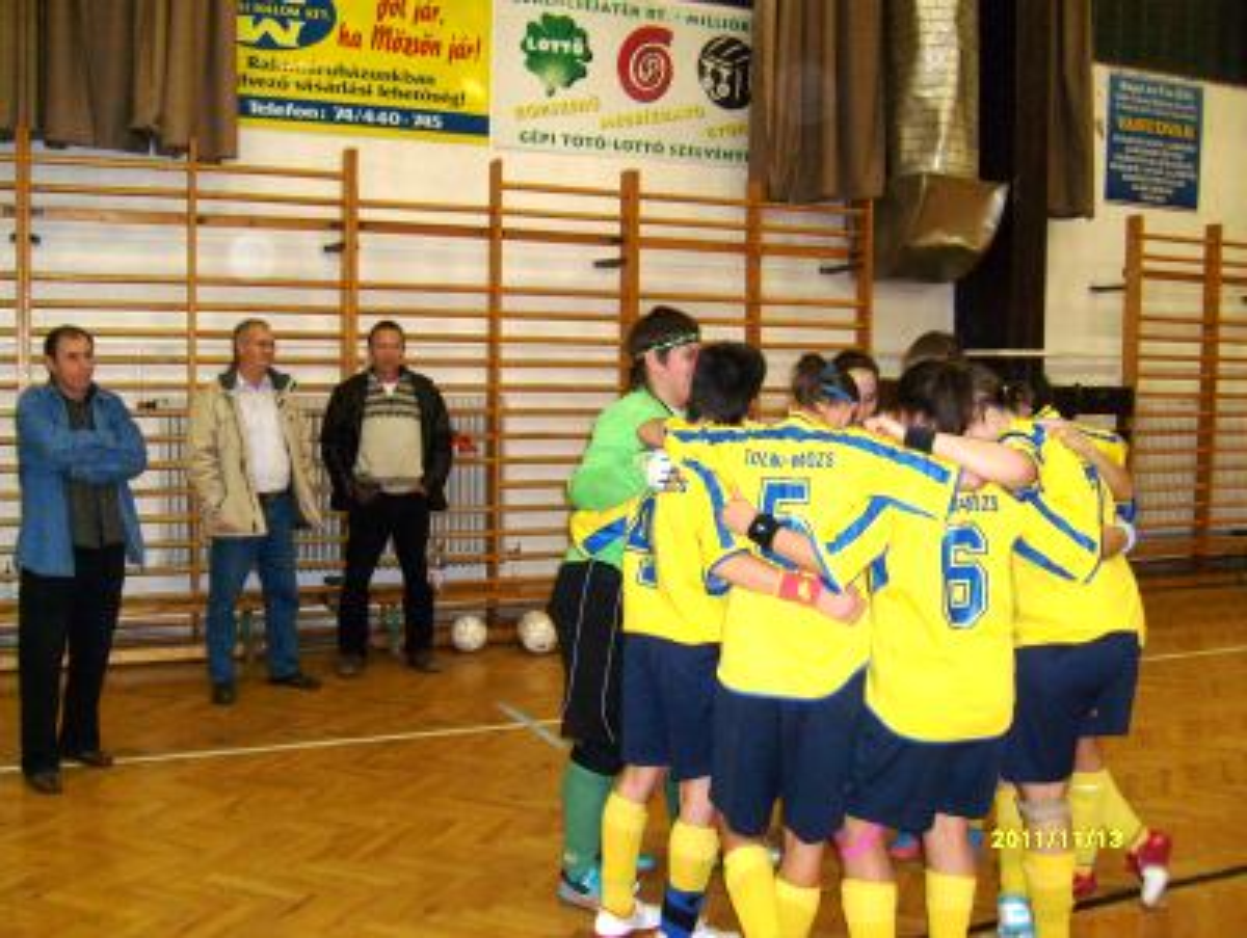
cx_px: 624
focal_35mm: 35
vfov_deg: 40.8
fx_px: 1262
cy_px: 469
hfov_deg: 52.6
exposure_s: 1/45
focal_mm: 5.8
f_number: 2.8
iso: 100
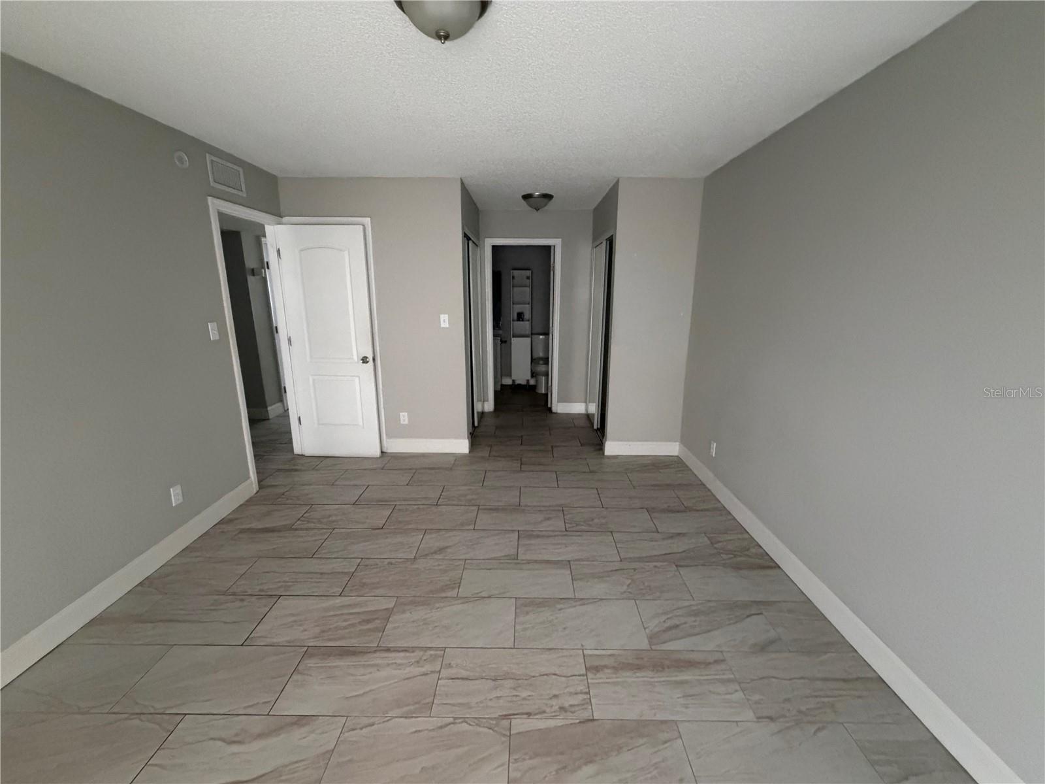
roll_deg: +0.8
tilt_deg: -13.3
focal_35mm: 14
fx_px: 423
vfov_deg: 85.7
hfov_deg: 102.1
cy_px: 392
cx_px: 522
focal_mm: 2.22
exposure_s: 1/60
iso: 1000
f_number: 2.2
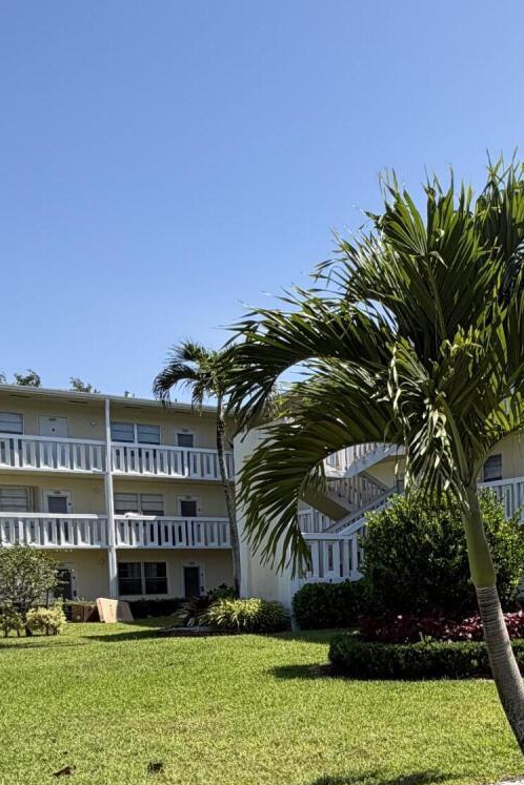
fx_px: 851
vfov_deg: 46.9
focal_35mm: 39
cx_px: 492
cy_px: 627
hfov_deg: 32.2
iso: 25
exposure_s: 1/770
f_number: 2.2
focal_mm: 2.22
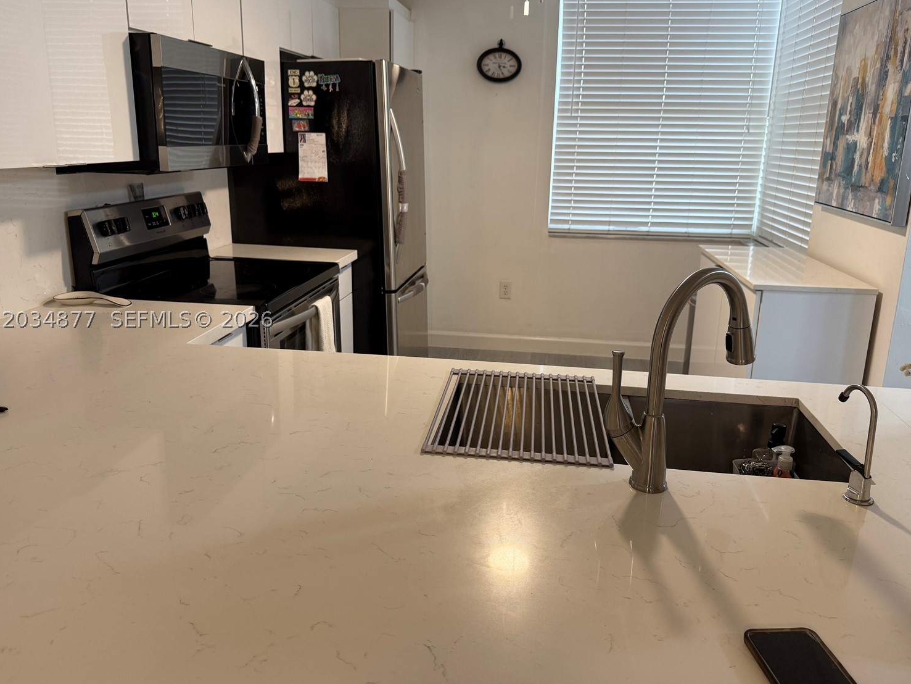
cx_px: 462
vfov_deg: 53.0
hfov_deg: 67.3
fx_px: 684
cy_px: 319
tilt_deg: -13.2
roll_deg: -0.9
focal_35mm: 26
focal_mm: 6.76
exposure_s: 1/60
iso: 160
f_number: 1.78
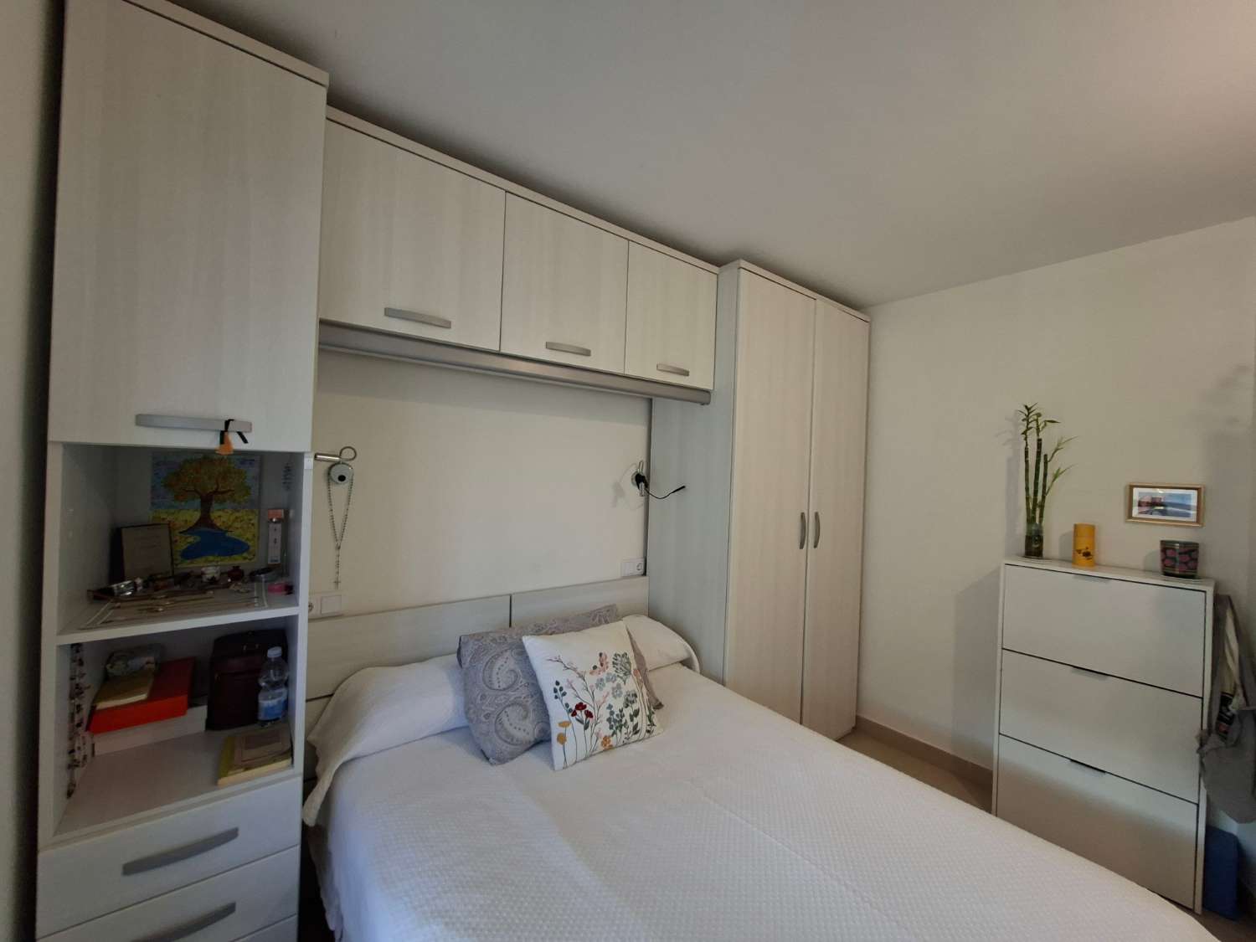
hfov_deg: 106.2
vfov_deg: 89.9
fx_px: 472
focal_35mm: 13
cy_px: 471
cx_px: 628
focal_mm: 1.74
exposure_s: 1/40
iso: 125
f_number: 2.2
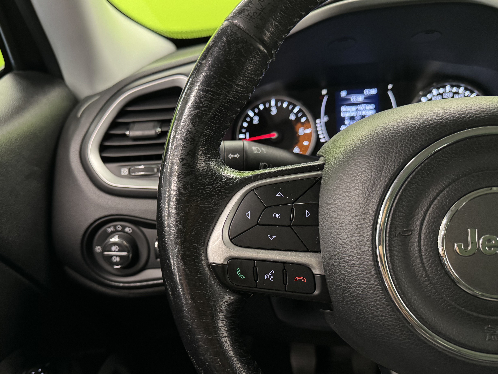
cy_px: 210
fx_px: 403
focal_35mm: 28
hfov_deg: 63.1
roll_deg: +5.4
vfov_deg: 49.6
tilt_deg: -23.1
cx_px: 212
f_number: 1.78
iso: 500
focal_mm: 6.76
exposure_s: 1/50
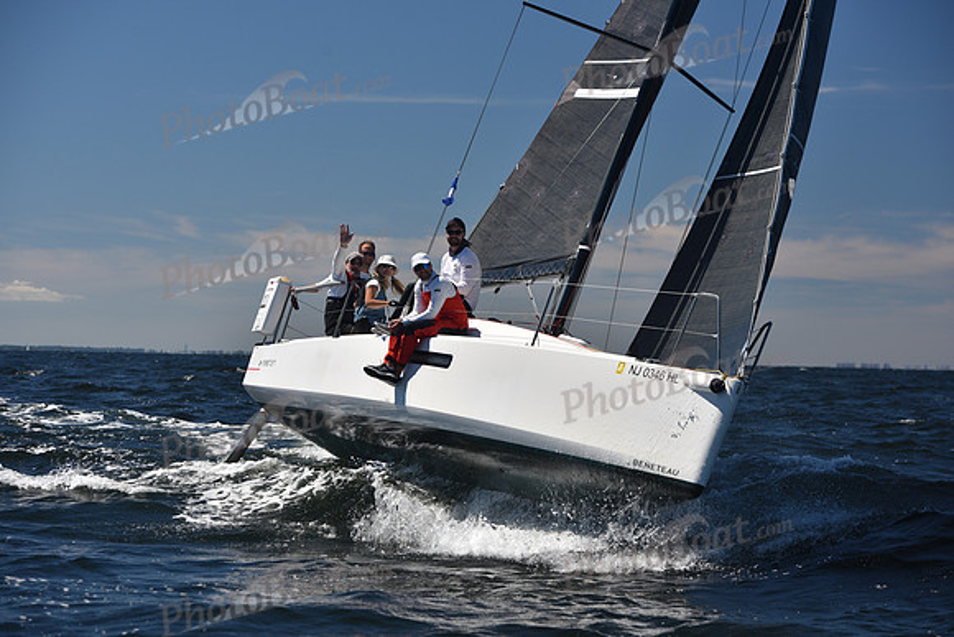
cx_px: 477
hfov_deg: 19.5
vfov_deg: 13.0
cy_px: 318
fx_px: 2783
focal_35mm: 105
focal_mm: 105
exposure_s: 1/1000
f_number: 5
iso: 200
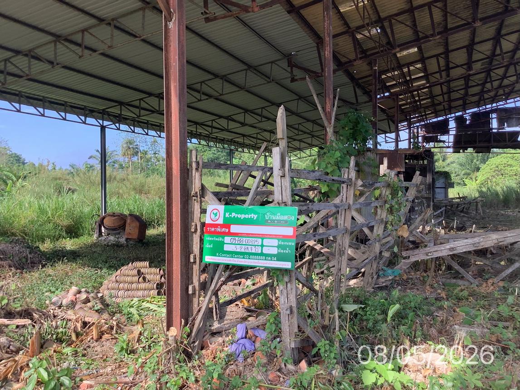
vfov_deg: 45.4
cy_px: 195
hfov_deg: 58.4
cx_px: 260
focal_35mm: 31
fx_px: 466
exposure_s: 1/224
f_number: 2.4
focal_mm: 3.3
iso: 25
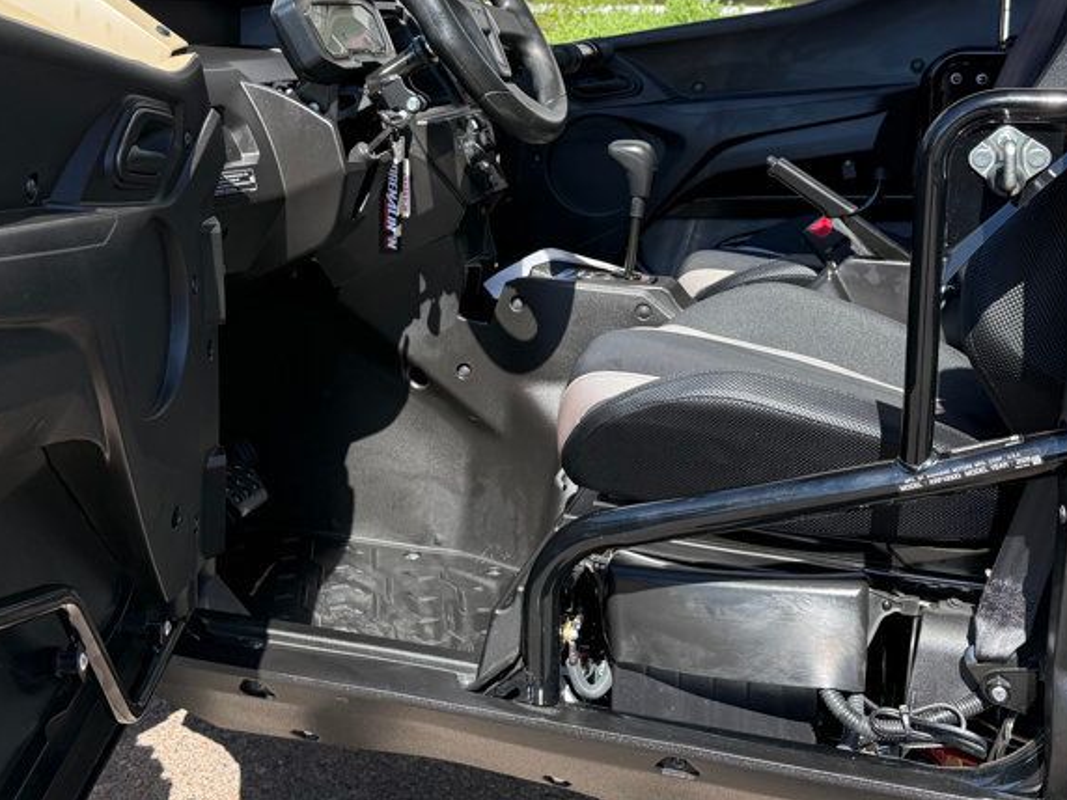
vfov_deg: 33.2
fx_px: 1325
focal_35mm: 43
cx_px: 438
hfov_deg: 43.7
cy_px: 235
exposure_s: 1/1901
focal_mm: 6.76
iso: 100
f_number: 1.78
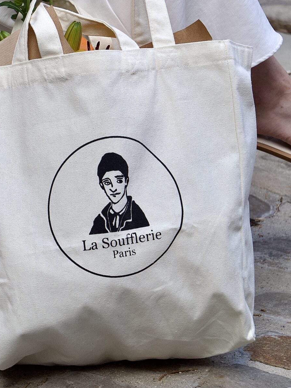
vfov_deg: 16.9
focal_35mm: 116
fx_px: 1301
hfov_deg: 12.7
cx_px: 63
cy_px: 112
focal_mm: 34
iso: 200
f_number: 5
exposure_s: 1/250
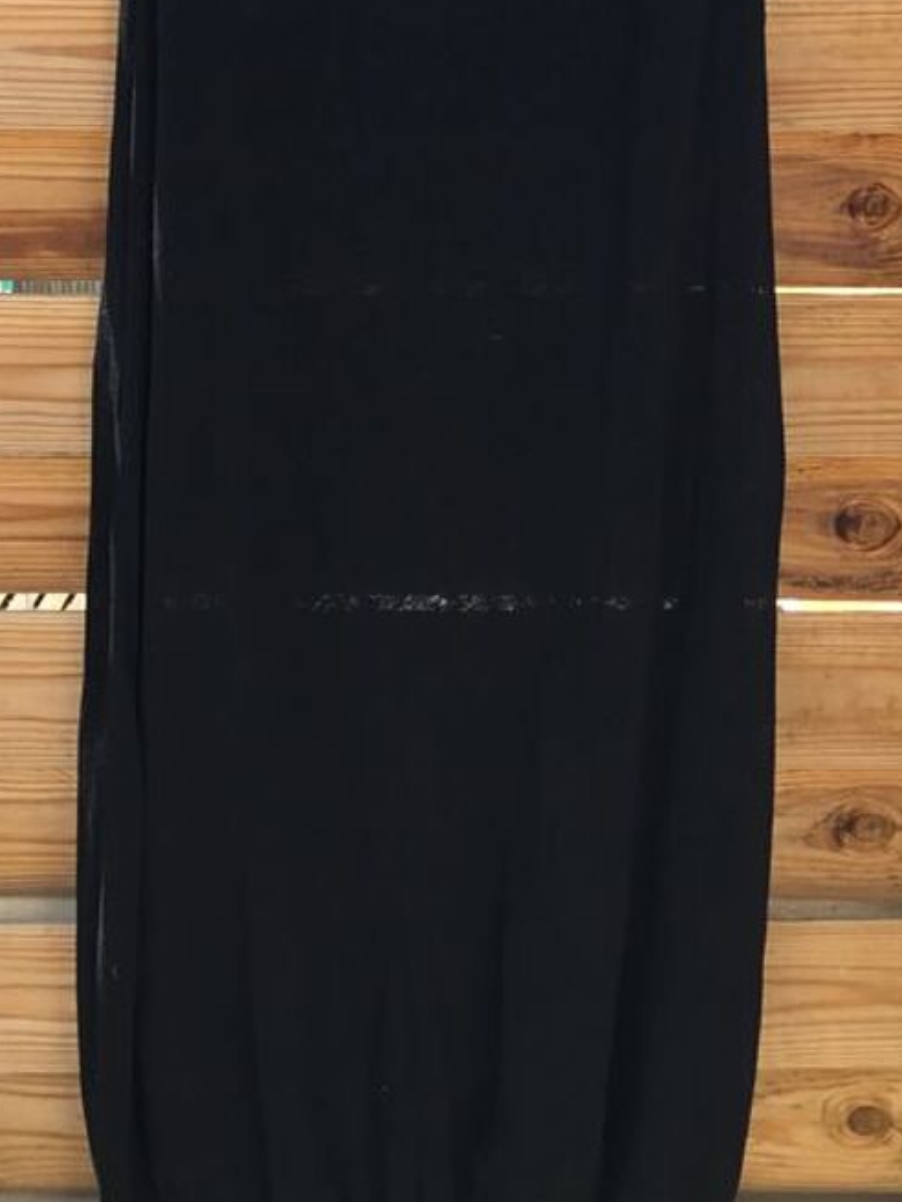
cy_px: 232
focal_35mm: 63
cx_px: 524
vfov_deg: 30.0
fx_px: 2189
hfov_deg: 23.3
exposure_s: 1/295
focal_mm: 3.3
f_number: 2.4
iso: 25
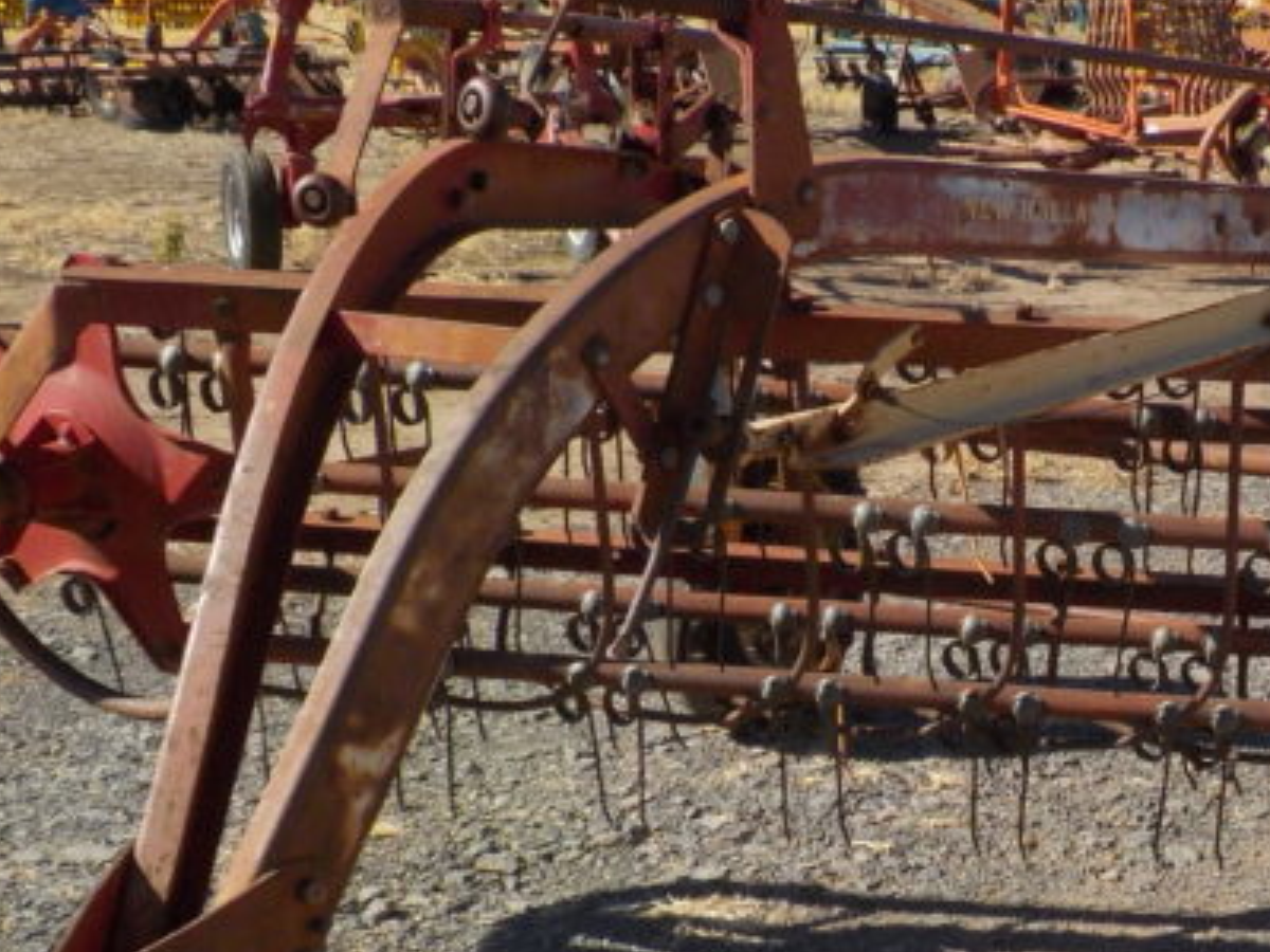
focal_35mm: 60
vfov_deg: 24.3
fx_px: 2201
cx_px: 1016
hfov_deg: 31.4
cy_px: 638
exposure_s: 1/1000
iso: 125
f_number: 3.3
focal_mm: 4.1
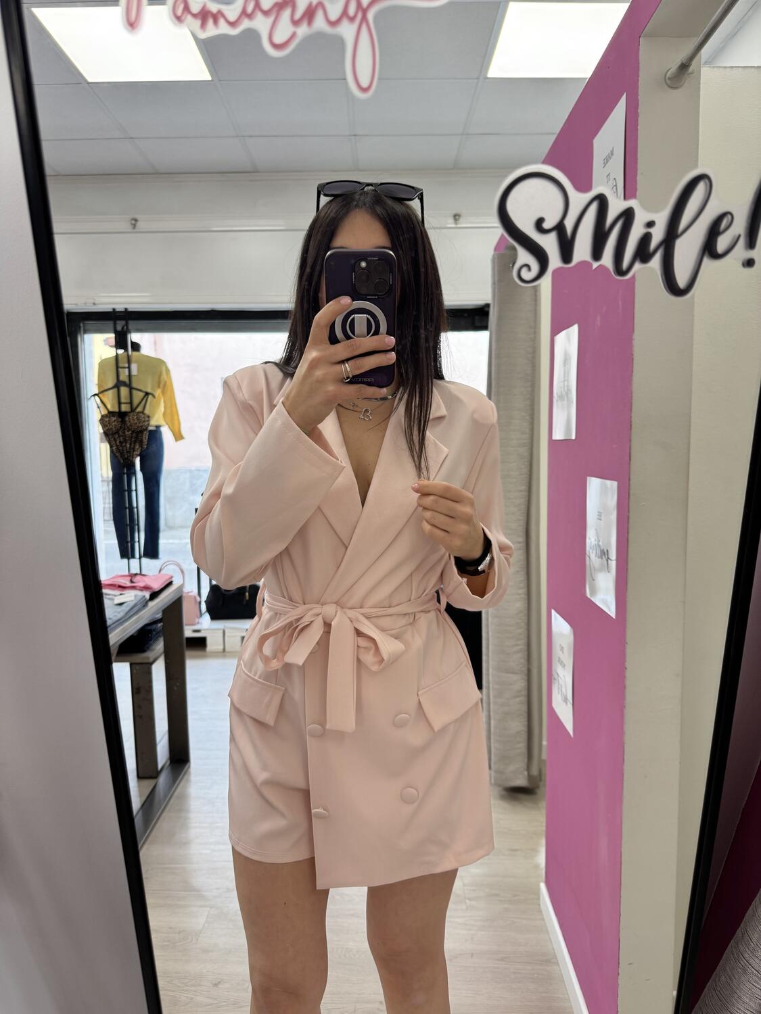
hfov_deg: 56.8
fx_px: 703
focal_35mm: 24
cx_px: 380
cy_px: 507
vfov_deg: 71.6
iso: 125
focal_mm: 6.76
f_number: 1.78
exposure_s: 1/100
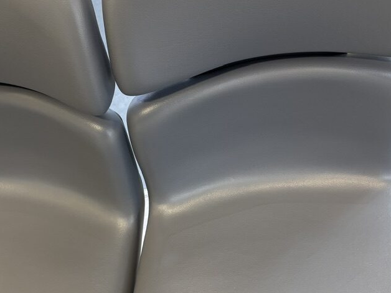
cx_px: 158
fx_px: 599
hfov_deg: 36.1
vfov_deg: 27.4
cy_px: 188
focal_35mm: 53
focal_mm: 5.96
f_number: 1.6
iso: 250
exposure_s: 1/50
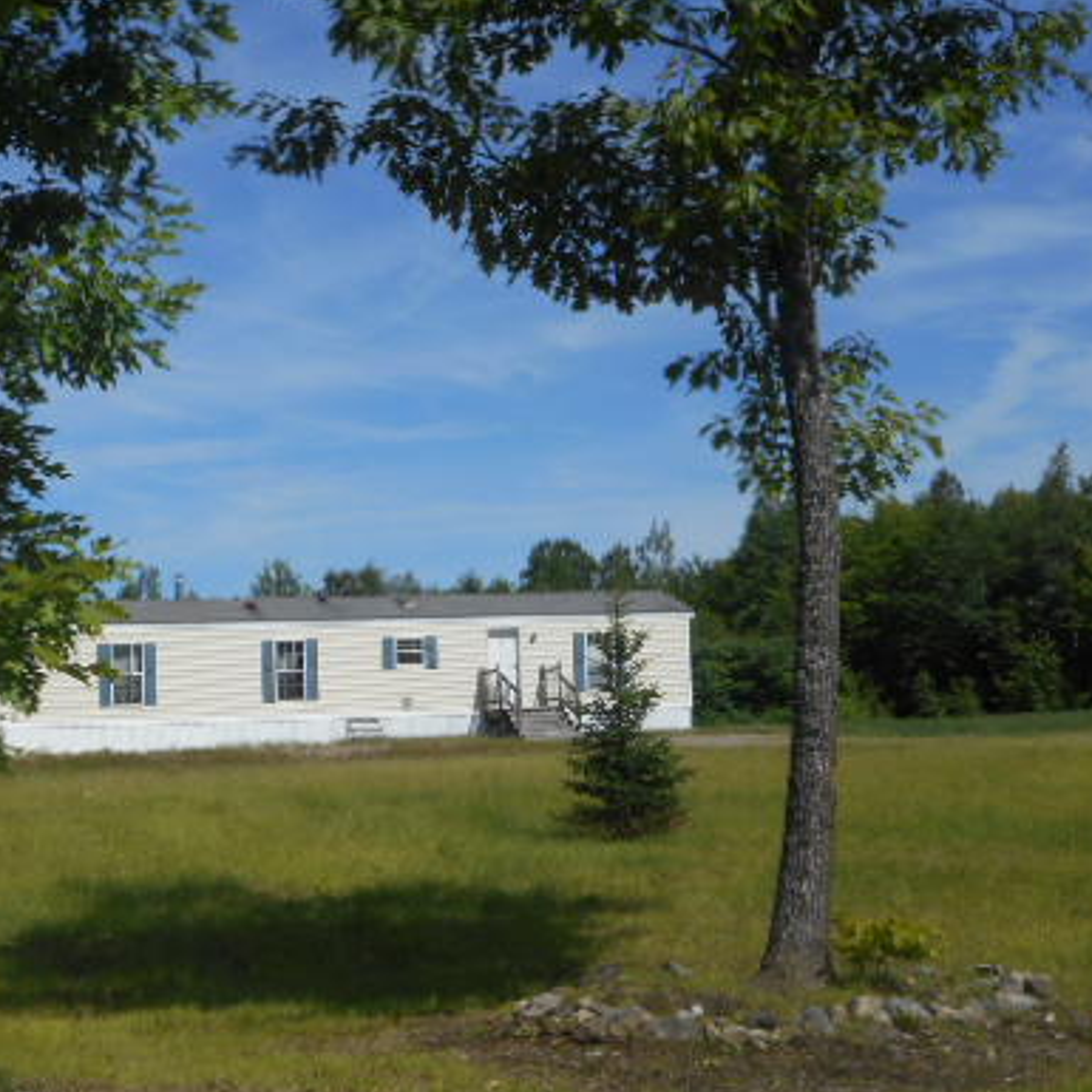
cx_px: 216
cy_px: 669
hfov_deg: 22.7
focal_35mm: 75
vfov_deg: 23.0
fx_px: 2677
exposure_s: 1/800
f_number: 4.9
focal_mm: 9.1
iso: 80
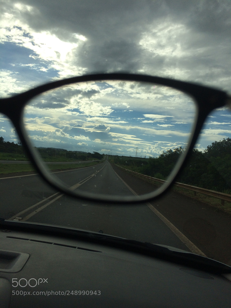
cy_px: 154
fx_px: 258
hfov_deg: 48.2
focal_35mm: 29
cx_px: 116
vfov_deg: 61.7
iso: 40
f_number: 2.2
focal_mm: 4.15
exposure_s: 1/5128
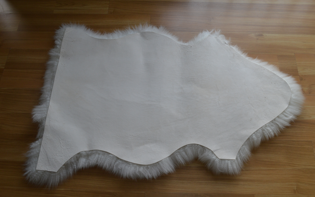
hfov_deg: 52.8
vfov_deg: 34.4
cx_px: 158
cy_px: 102
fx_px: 318
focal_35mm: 37
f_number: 5.6
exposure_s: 1/125
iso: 360
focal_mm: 24
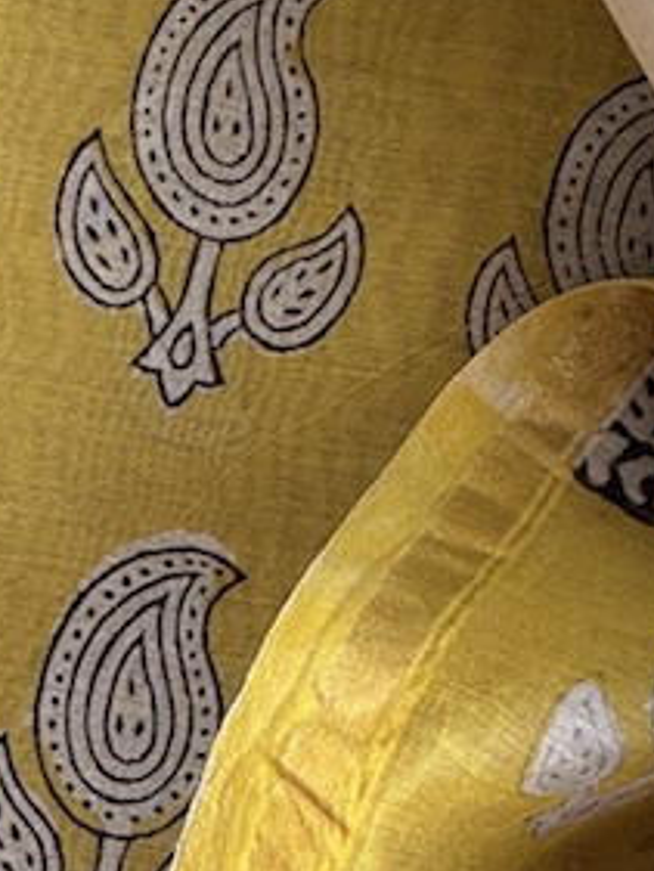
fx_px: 6872
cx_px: 367
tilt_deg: -80.9
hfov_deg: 5.4
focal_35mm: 273
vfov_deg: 7.2
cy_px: 164
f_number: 2.8
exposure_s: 1/99
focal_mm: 9
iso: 64
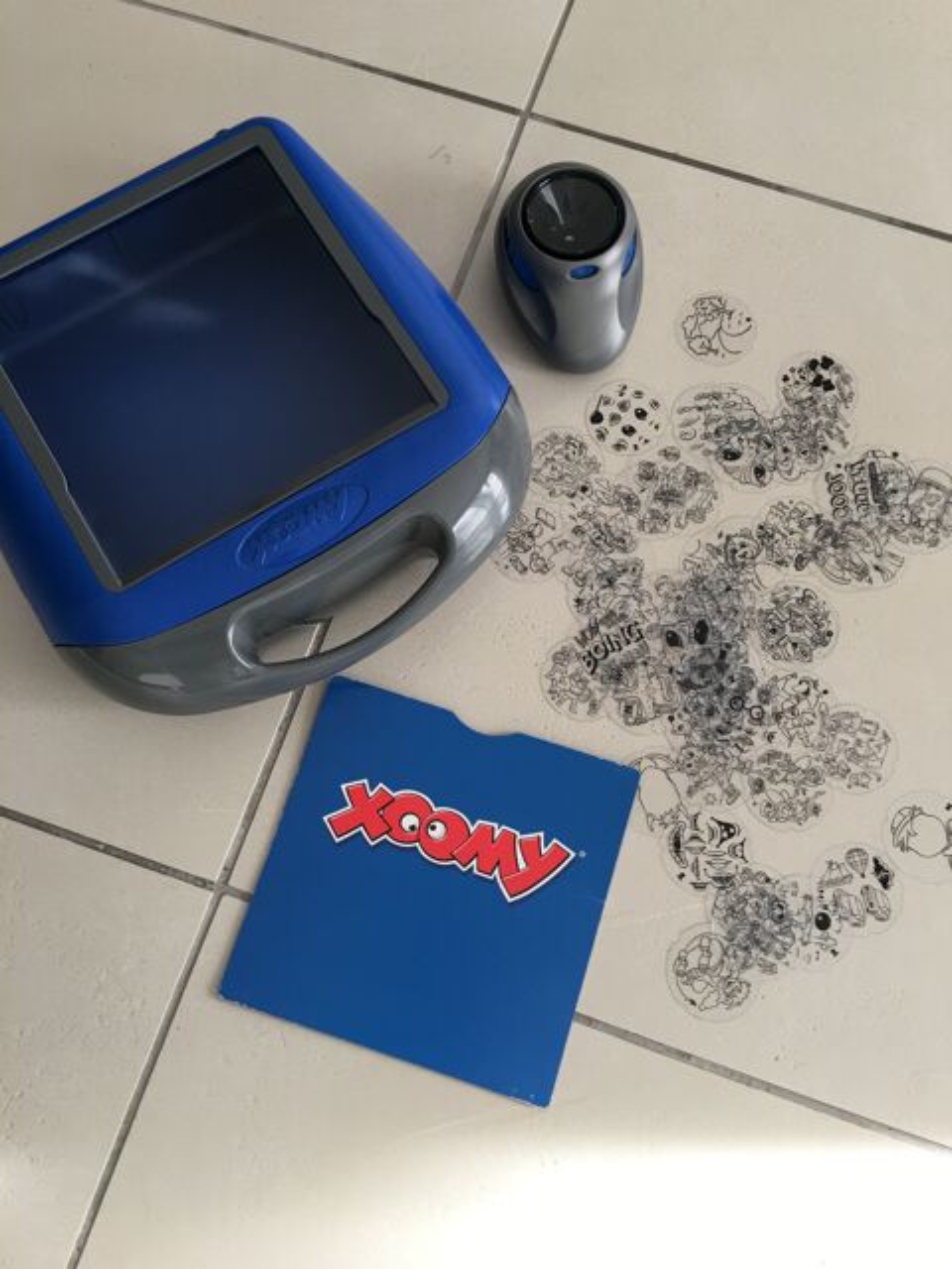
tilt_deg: -76.8
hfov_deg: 48.2
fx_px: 1063
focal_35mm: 29
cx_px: 476
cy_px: 634
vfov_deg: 61.7
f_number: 2.2
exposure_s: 1/33
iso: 25
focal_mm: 4.15
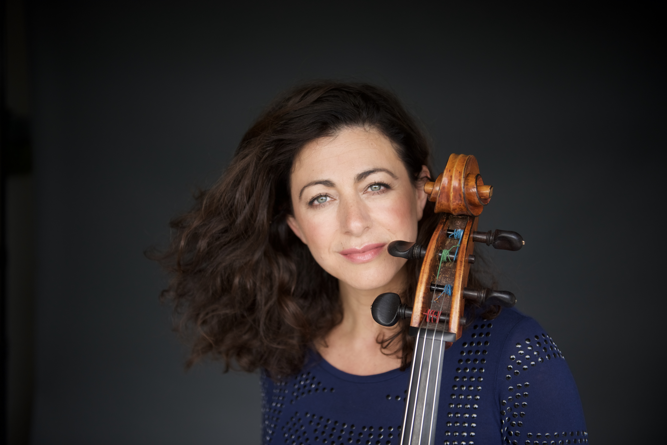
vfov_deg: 28.1
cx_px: 334
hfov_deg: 41.1
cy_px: 222
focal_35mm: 48
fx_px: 890
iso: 250
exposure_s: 1/400
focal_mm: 48
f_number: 2.8
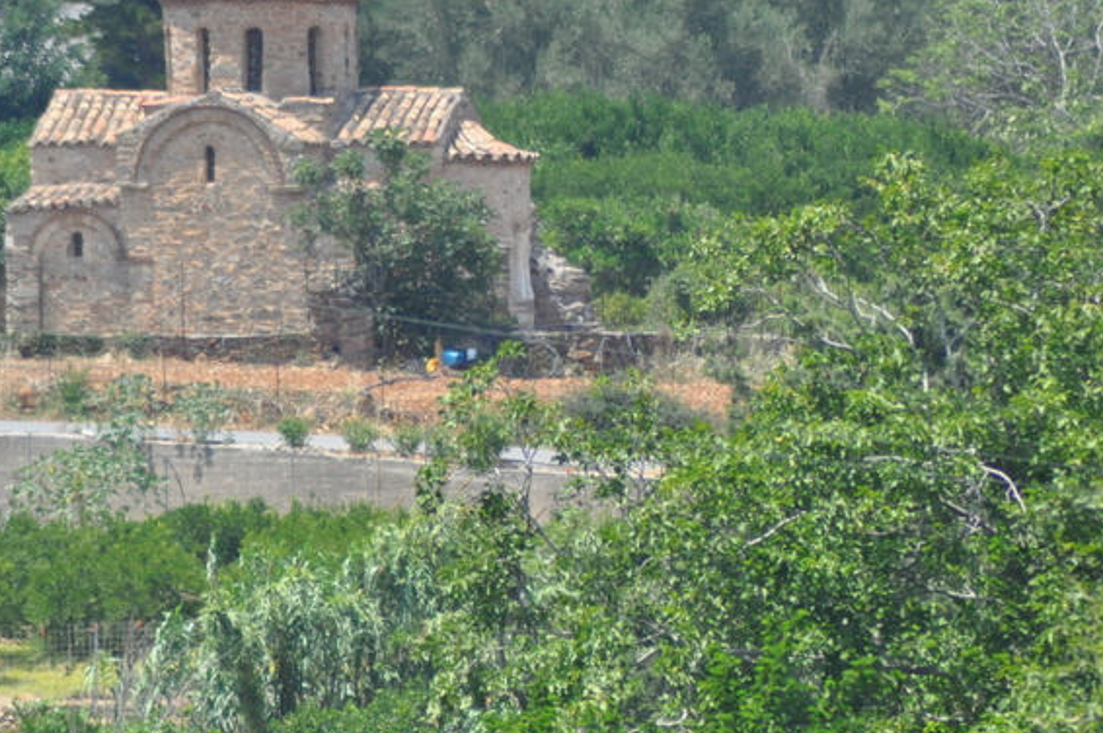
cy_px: 113
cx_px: 300
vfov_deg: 1.7
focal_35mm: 814
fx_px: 24911
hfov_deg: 2.5
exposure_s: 1/2000
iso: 800
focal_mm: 300
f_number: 5.6
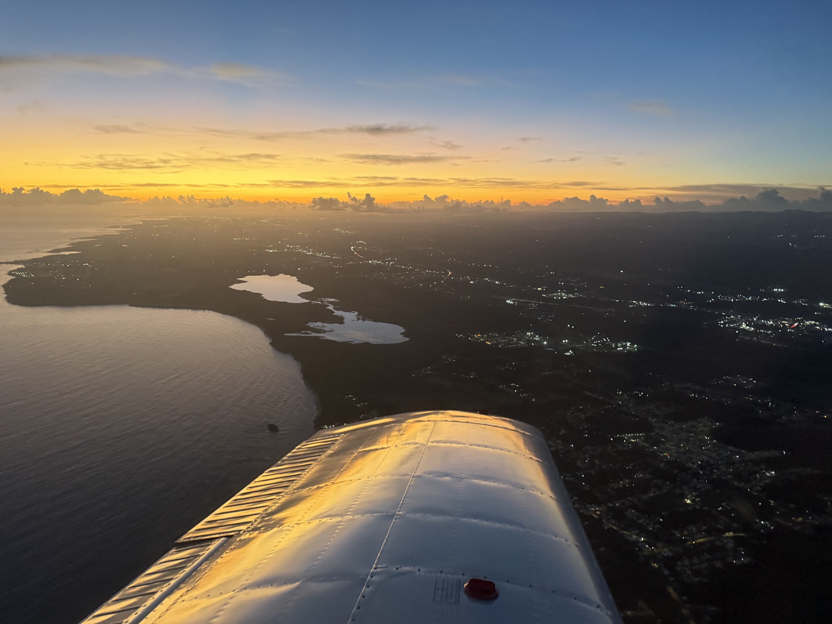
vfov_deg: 56.8
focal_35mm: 24
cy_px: 312
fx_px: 577
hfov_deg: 71.6
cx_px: 416
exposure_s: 1/60
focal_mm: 6.76
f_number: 1.78
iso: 640
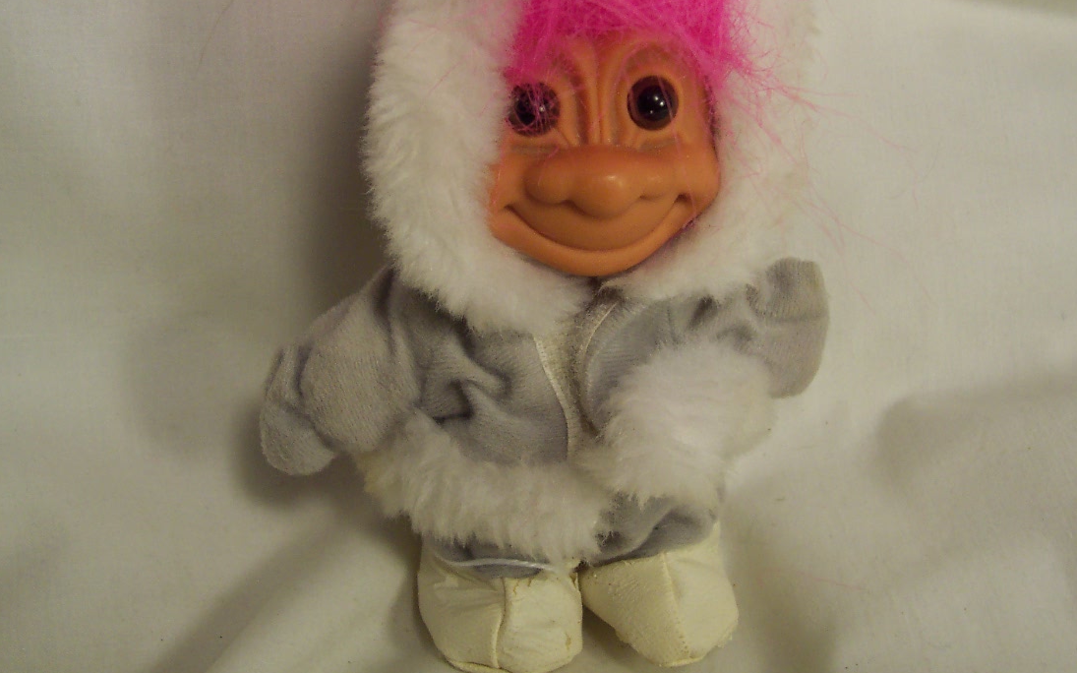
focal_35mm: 43
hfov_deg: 46.2
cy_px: 265
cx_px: 568
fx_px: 1262
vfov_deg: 29.8
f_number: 2.8
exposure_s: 1/250
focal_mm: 5.6
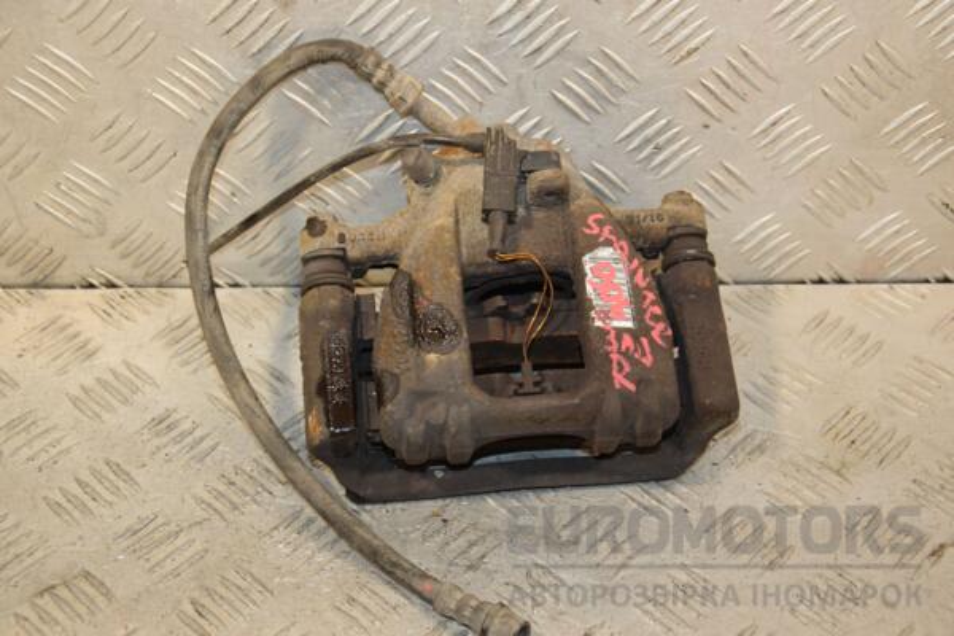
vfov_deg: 22.6
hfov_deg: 33.4
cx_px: 477
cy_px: 318
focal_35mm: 60
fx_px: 1590
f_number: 4.8
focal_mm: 40
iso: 800
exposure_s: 1/160
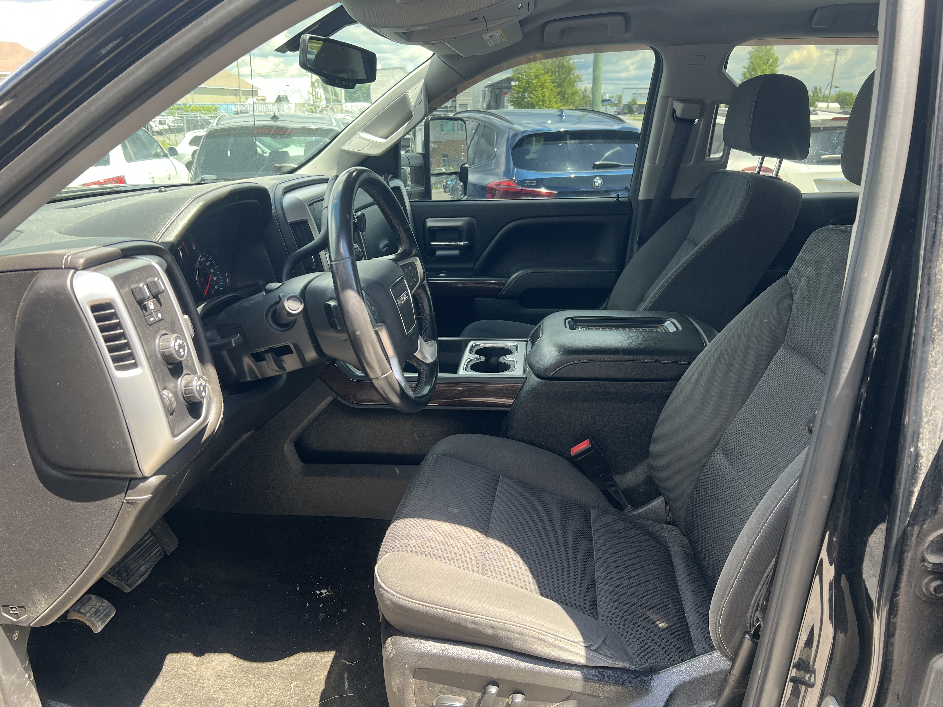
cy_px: 354
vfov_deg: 53.1
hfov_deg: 67.3
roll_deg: +0.2
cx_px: 472
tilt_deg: -18.7
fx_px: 708
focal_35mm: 26
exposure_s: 1/254
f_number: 1.5
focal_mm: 5.7
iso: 50
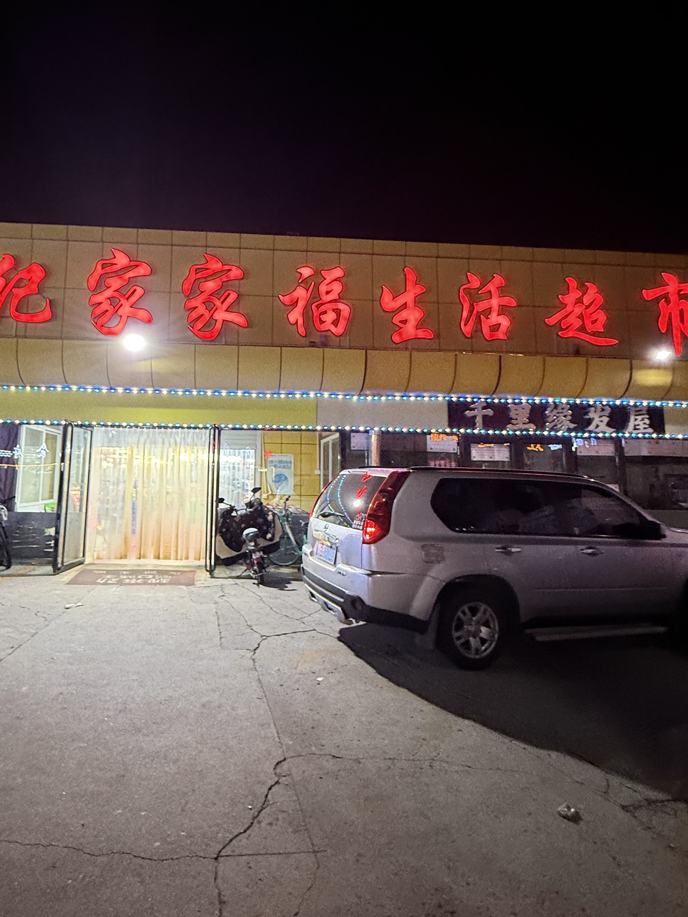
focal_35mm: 20
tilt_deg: +10.0
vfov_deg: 81.5
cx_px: 266
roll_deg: -1.2
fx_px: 530
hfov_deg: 65.2
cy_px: 417
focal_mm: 2.22
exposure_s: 1/50
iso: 500
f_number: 2.2
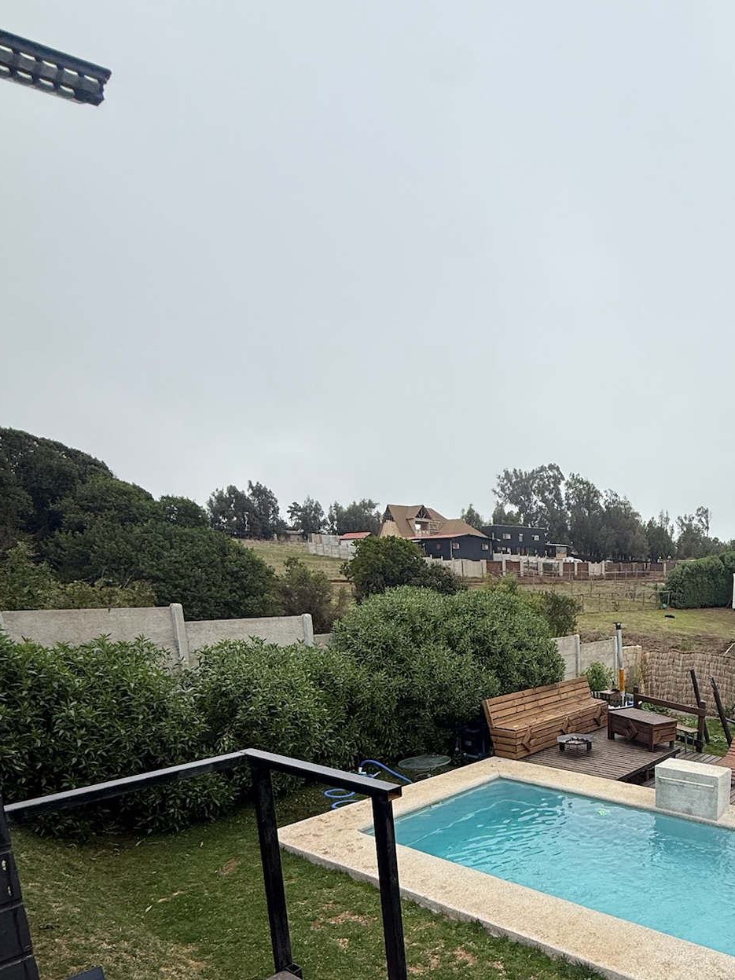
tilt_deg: -11.3
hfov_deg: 54.6
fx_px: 651
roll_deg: +0.2
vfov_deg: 70.2
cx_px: 594
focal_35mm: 23
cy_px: 703
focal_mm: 2.22
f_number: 2.2
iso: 50
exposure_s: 1/400
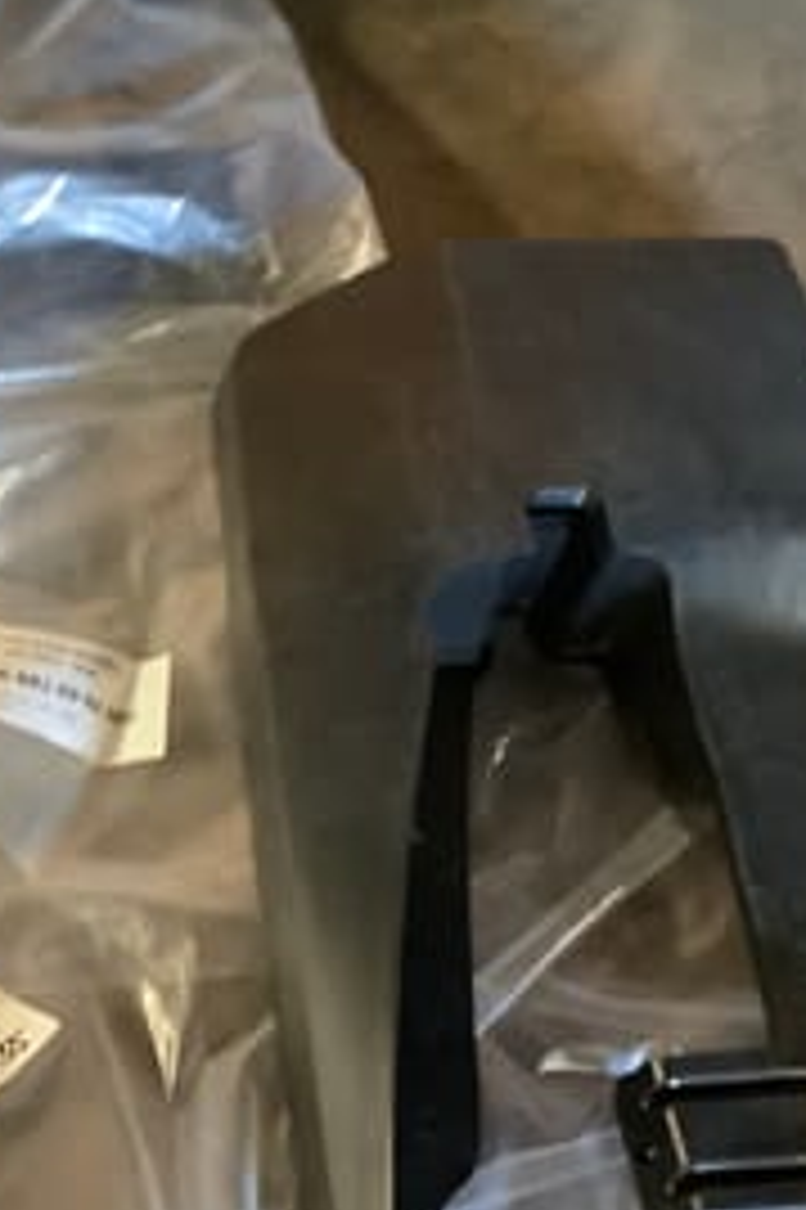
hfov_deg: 22.2
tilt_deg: -58.8
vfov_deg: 33.4
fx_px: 2017
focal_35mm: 60
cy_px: 650
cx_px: 122
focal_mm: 3.3
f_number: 2.4
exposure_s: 1/25
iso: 640
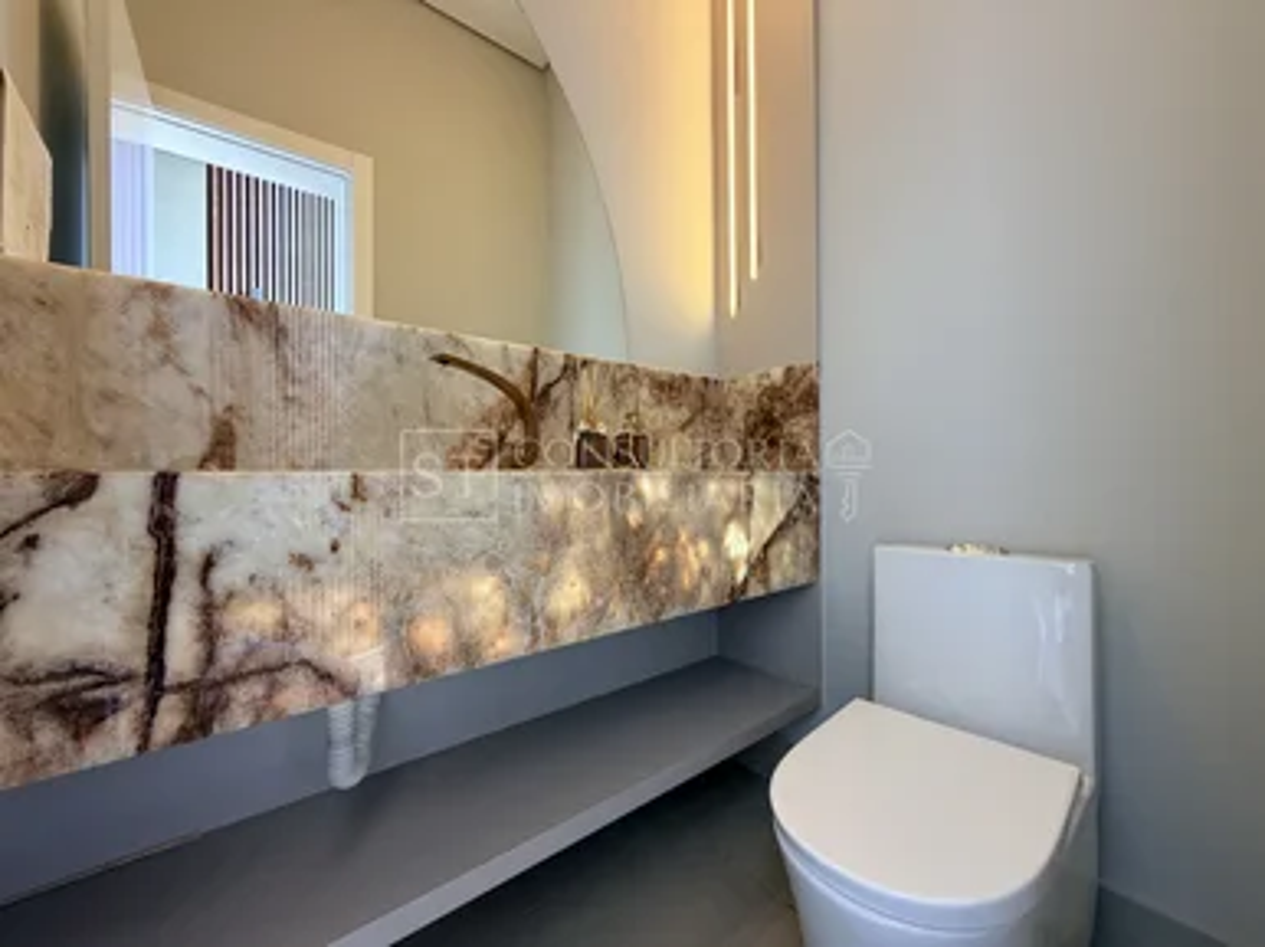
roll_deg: +0.2
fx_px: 511
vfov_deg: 85.6
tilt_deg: -0.1
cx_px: 632
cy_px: 474
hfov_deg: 102.1
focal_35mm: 14
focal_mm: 2.22
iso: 200
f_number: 2.2
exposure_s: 1/120
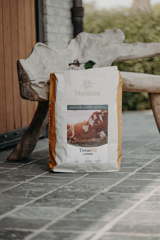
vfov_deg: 16.4
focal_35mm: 125
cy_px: 120
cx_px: 80
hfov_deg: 11.0
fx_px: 832
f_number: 2.8
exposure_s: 1/2000
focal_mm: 125
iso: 500
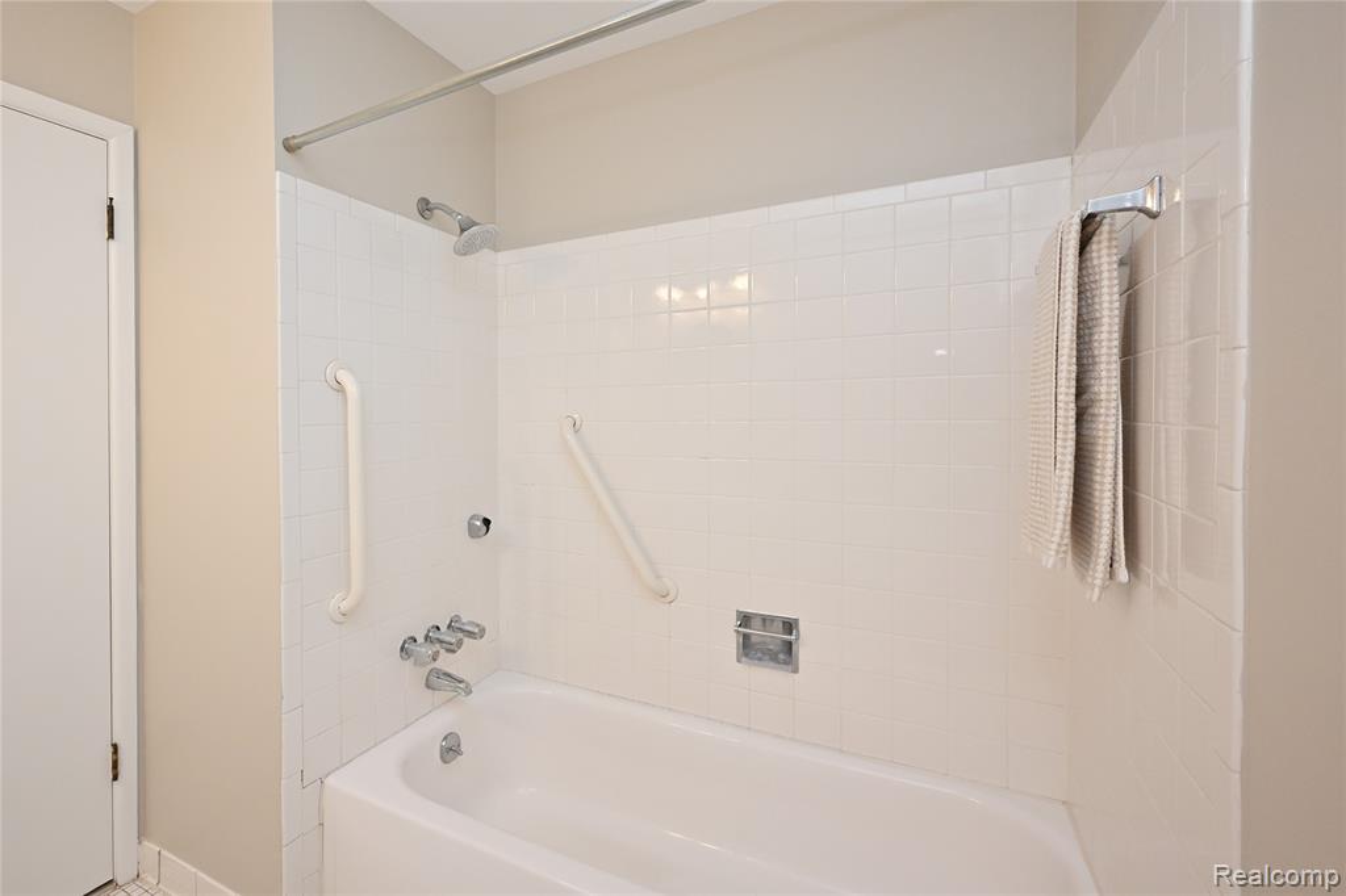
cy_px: 448
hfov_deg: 104.3
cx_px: 673
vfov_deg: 81.2
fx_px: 523
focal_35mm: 14
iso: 1250
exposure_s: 1/60
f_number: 10
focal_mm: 14
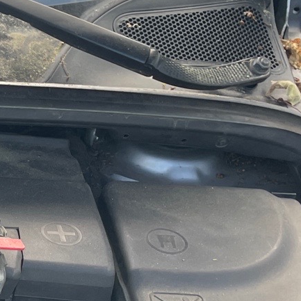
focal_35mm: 102
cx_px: -334
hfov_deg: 13.9
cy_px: 216
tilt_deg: -35.4
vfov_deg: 17.0
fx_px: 1003
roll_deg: -0.9
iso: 32
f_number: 1.6
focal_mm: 4.2
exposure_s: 1/175
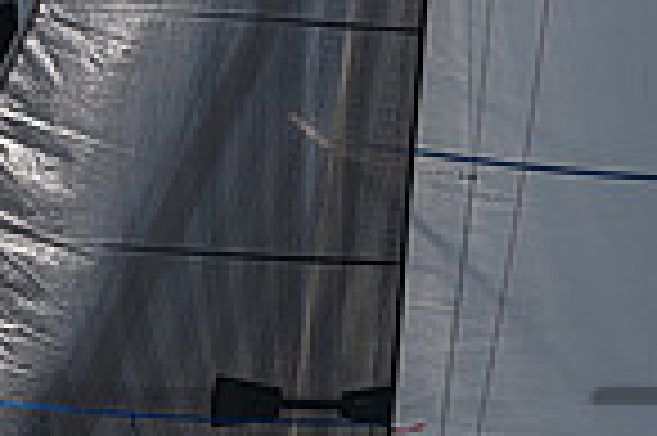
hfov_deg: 2.5
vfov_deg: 1.6
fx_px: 15240
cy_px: 501
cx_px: 333
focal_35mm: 836
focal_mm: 210
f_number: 6.3
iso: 320
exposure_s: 1/4000
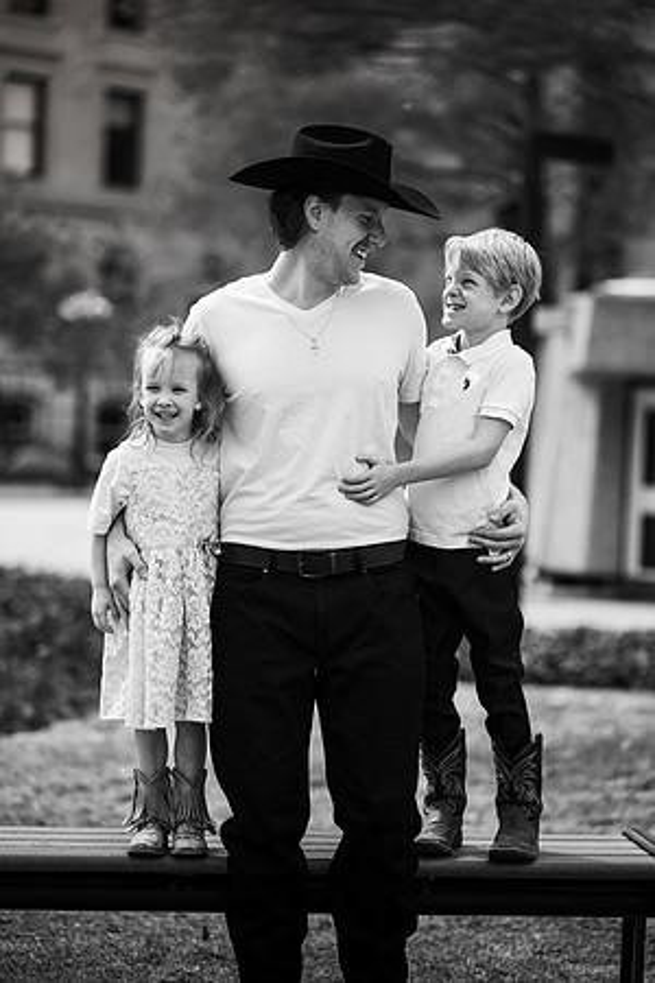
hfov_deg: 15.7
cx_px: 328
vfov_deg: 23.4
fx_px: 2374
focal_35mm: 87
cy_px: 492
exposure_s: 1/2500
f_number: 2
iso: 100
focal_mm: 87
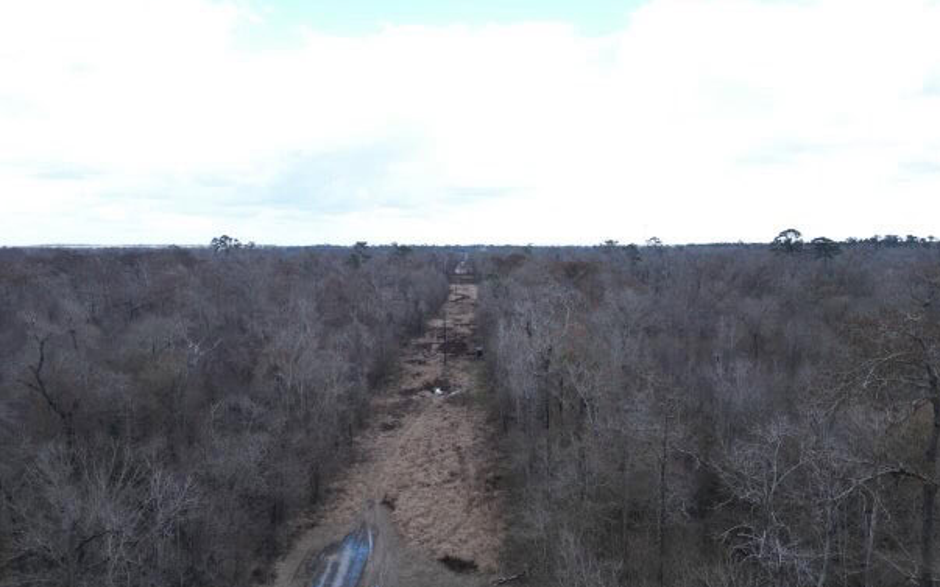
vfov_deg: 45.7
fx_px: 692
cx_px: 474
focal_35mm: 27
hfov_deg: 68.4
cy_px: 361
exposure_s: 1/800
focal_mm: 6.7
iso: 100
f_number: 1.7
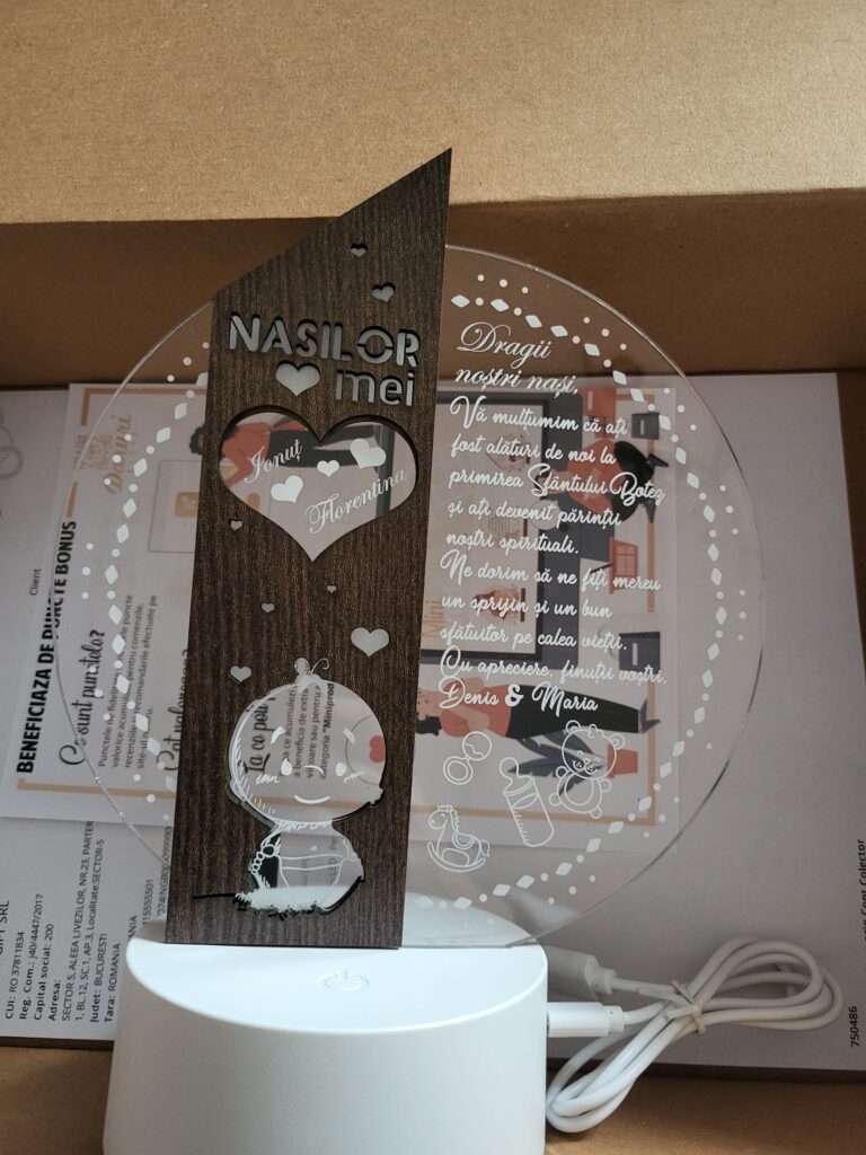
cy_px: 578
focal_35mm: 26
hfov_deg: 53.1
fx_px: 867
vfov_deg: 67.3
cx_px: 433
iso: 500
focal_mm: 5.4
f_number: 1.8
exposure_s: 1/33
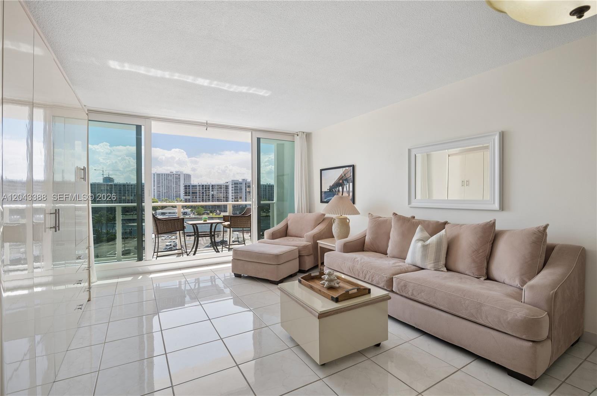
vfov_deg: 73.6
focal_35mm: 16
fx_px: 265
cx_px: 298
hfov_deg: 96.8
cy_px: 198
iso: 250
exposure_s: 1/125
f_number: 8
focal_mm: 16
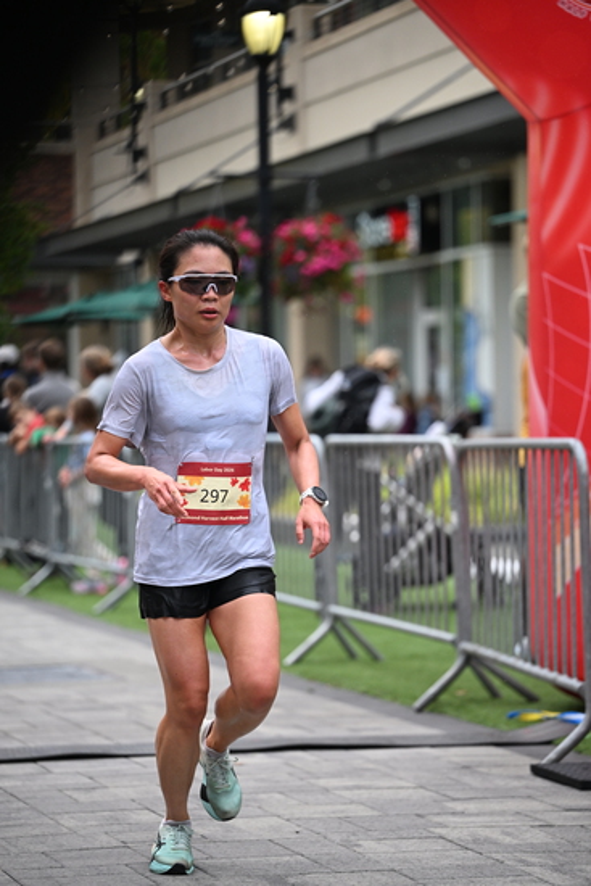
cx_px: 296
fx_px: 2953
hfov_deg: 11.4
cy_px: 443
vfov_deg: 17.1
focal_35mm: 120
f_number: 2.8
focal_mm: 120
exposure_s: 1/2500
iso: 1250
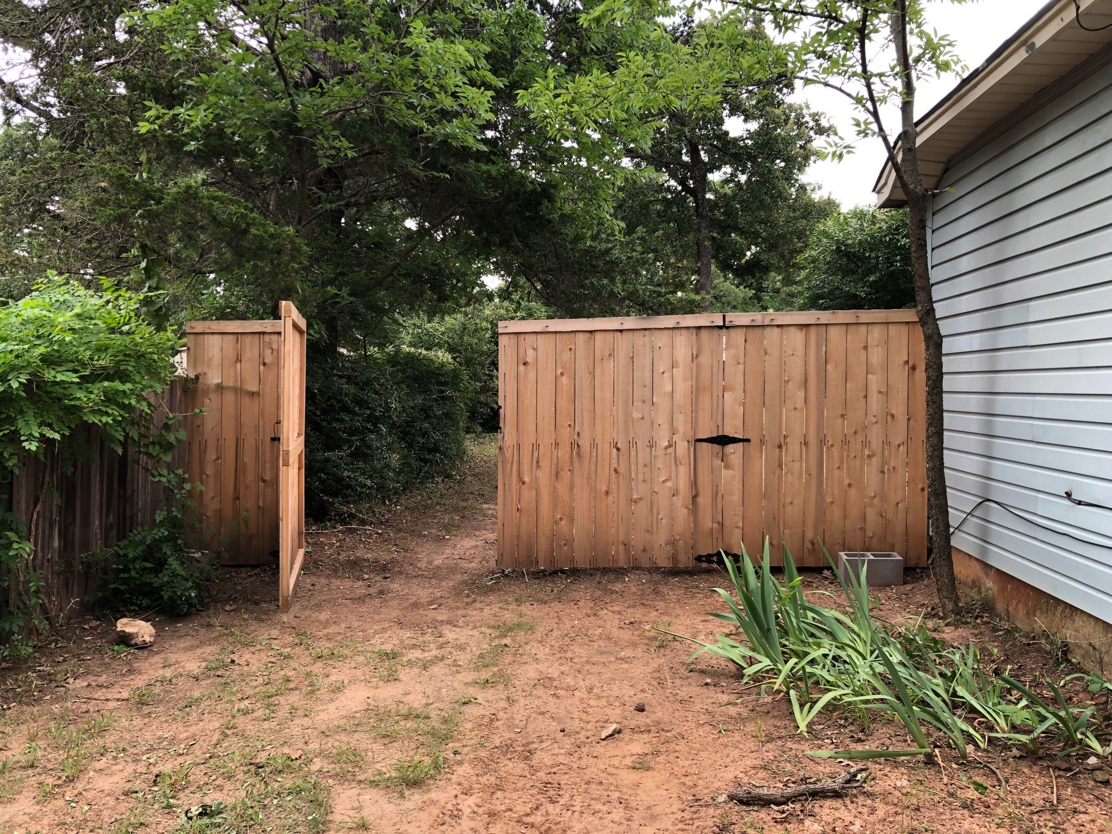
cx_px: 556
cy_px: 417
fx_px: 899
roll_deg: -0.7
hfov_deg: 63.4
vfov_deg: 49.7
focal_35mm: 28
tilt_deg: -2.0
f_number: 1.8
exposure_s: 1/120
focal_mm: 4
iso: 20
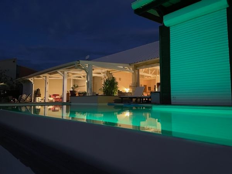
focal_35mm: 26
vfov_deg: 53.1
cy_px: 87
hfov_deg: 67.3
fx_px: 174
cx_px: 116
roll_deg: +0.1
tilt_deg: +5.4
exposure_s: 1/25
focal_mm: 4.2
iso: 800
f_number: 1.6
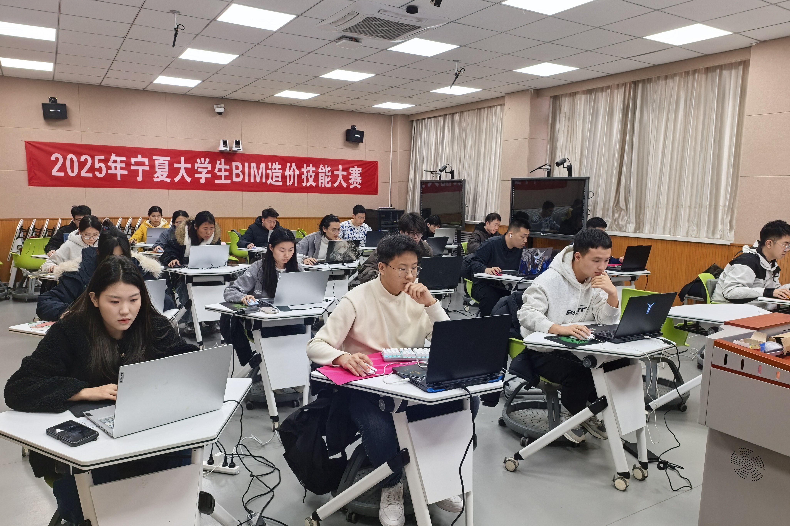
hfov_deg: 71.5
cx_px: 395
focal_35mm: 25
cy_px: 276
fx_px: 549
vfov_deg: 51.3
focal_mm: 8.5
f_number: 4
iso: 200
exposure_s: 1/50
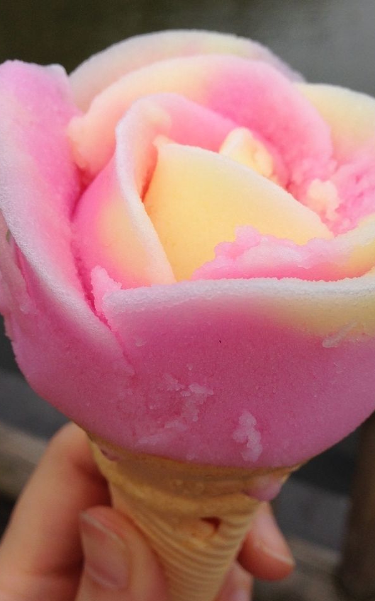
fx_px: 720
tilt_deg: -29.0
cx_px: 184
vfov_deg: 45.2
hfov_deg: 29.2
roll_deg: +0.6
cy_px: 267
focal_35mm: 44
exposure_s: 1/1466
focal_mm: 4.12
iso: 50
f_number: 2.4
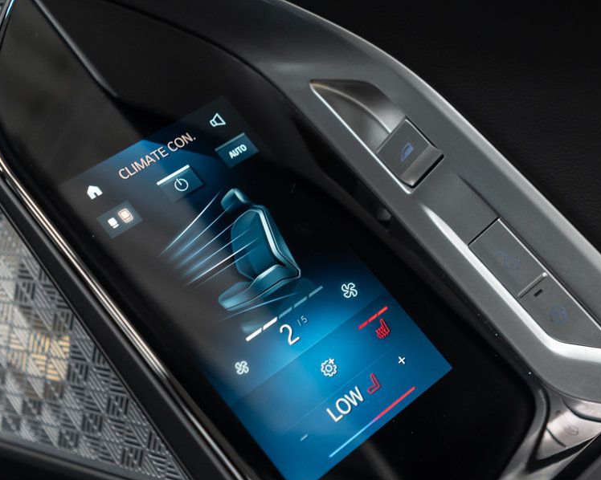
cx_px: 302
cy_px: 260
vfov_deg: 28.1
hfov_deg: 34.8
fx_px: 960
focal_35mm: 54
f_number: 3.2
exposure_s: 1/40
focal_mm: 28
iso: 640
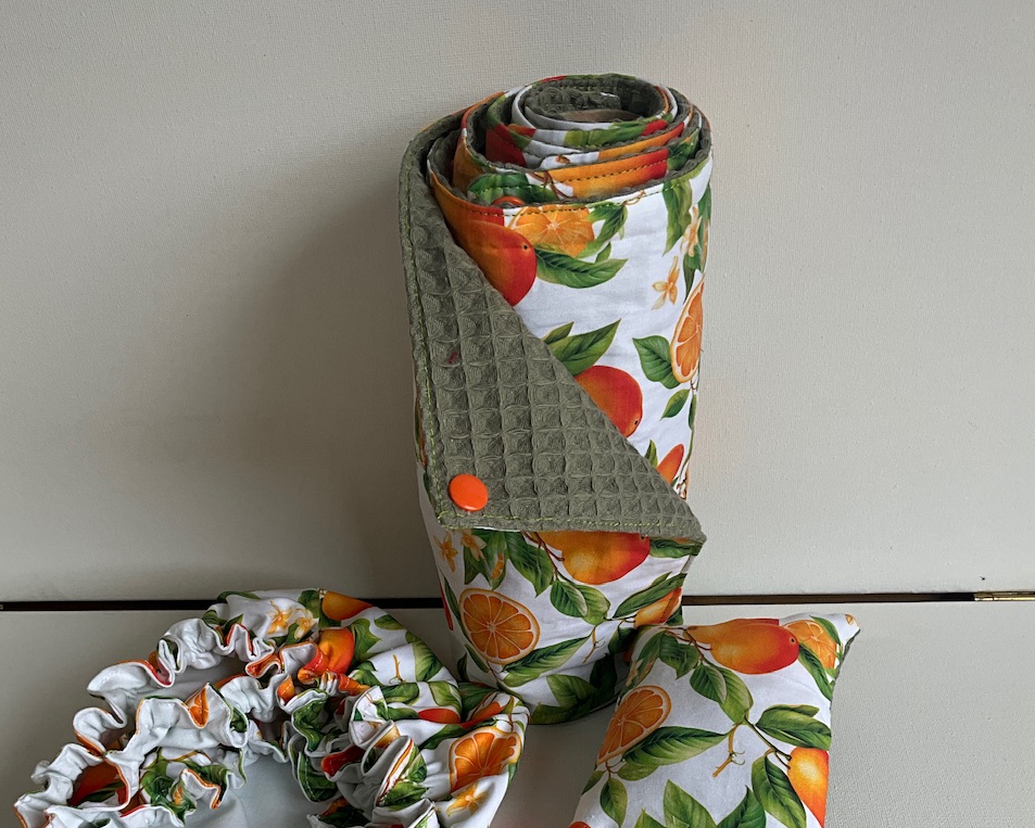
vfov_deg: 37.7
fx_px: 1164
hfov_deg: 47.9
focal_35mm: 38
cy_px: 665
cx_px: 515
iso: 25
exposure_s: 1/297
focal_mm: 3
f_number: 1.8
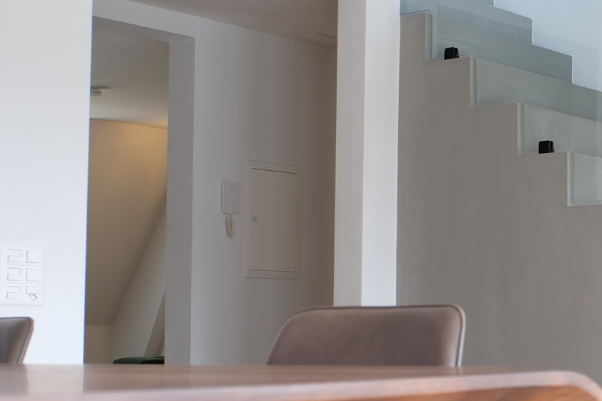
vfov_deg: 18.6
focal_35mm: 73
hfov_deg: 23.0
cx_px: 875
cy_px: 287
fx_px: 1220
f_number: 2.8
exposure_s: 1/60
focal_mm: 16
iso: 200
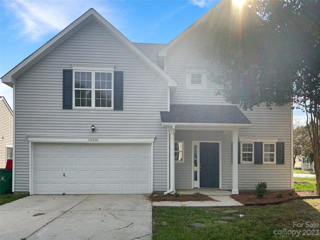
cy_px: 120
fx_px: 268
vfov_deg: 48.2
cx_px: 160
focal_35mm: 29
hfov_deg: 61.7
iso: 20
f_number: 1.8
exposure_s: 1/2959
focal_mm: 3
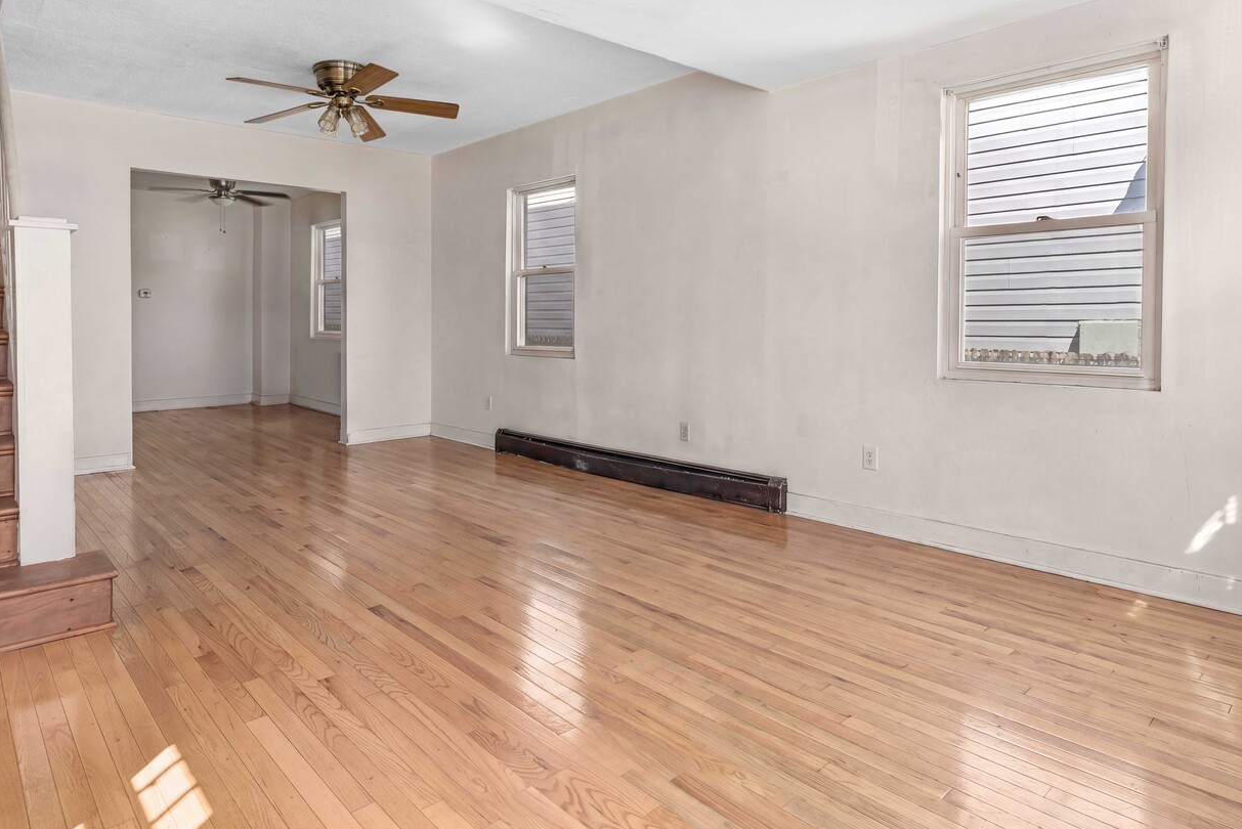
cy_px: 333
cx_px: 551
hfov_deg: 80.9
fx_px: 725
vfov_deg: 59.1
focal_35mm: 21
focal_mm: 17
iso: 200
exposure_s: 1/2.5
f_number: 11
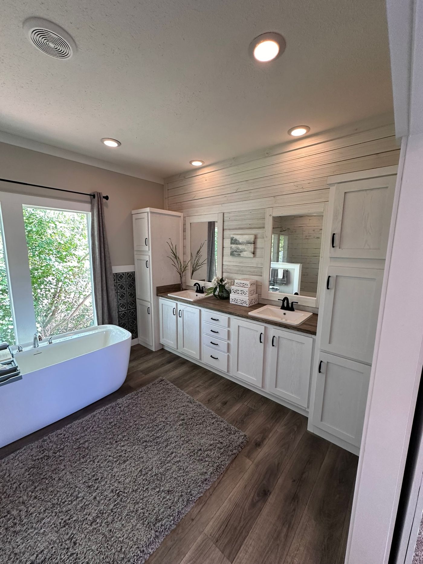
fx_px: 228
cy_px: 282
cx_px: 212
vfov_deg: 102.1
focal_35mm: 14
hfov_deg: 85.7
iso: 200
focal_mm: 2.22
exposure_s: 1/60
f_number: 2.2
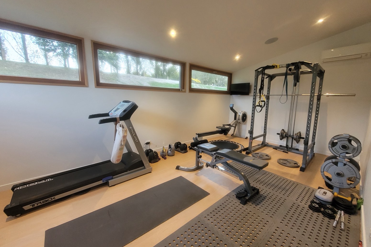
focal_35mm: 14
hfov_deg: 104.3
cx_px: 184
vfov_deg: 81.2
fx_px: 144
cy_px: 122
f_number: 2.2
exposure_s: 1/50
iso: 200
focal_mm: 1.74
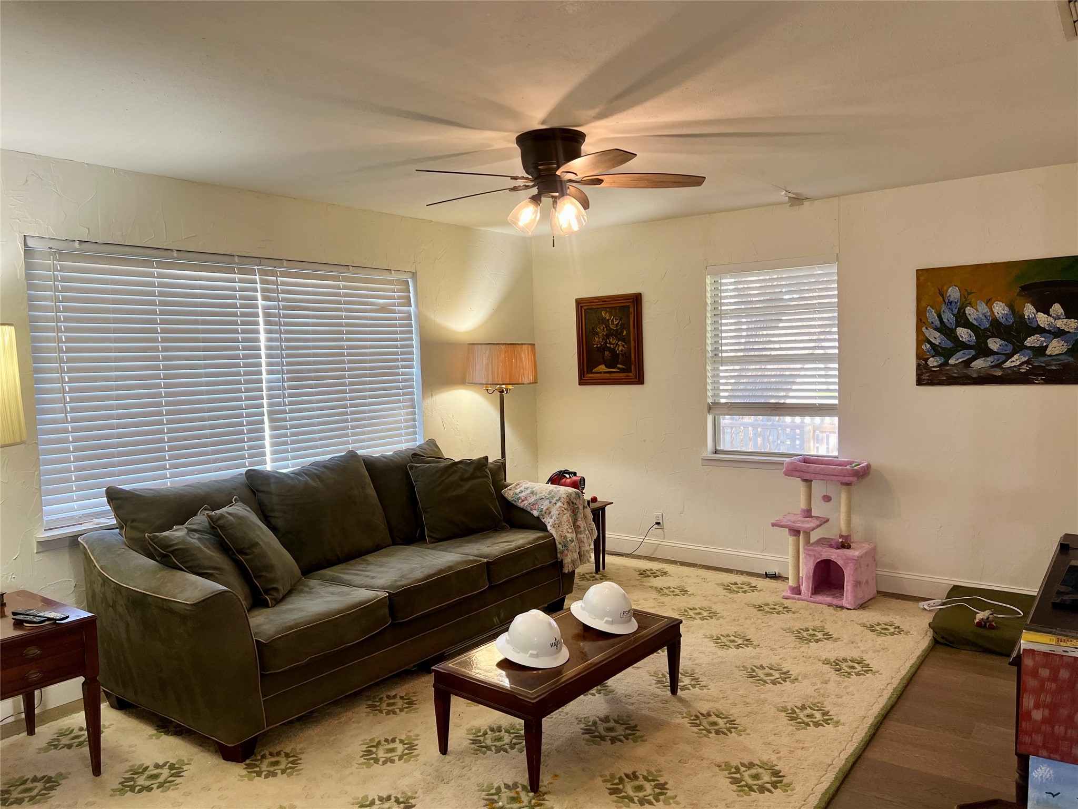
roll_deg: +1.2
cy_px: 404
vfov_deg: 53.1
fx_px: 810
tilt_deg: -4.9
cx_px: 539
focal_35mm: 26
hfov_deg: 67.3
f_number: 1.5
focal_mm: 5.7
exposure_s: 1/60
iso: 64
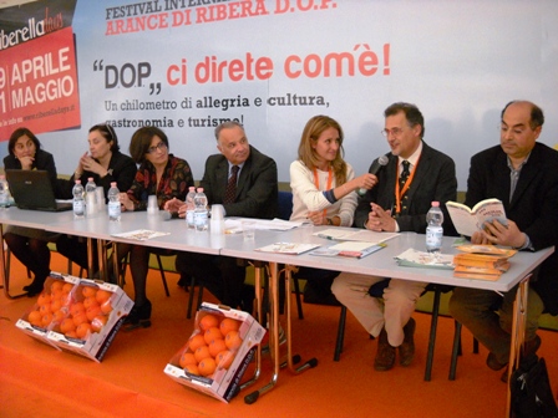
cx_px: 279
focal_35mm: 41
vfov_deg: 35.1
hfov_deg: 45.8
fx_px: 661
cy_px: 209
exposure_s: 1/45
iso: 590
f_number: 3.1
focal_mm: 6.72
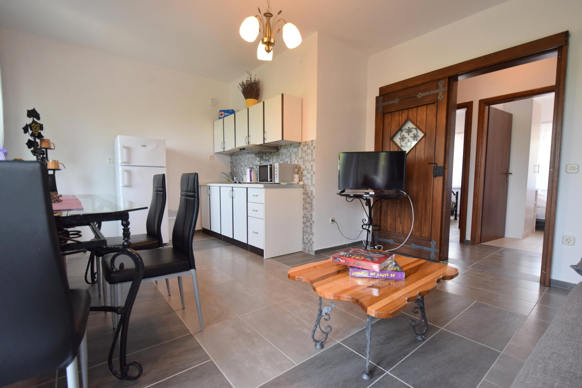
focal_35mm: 15
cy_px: 194
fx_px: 242
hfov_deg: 100.4
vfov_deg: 77.3
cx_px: 291
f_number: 4
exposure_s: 1/200
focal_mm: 10
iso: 800
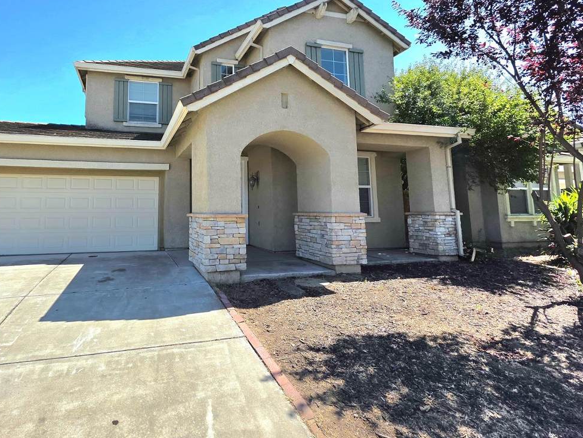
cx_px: 229
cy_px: 162
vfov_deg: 73.4
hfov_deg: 89.7
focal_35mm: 17
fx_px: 286
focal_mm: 2.2
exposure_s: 1/2000
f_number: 1.9
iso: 40
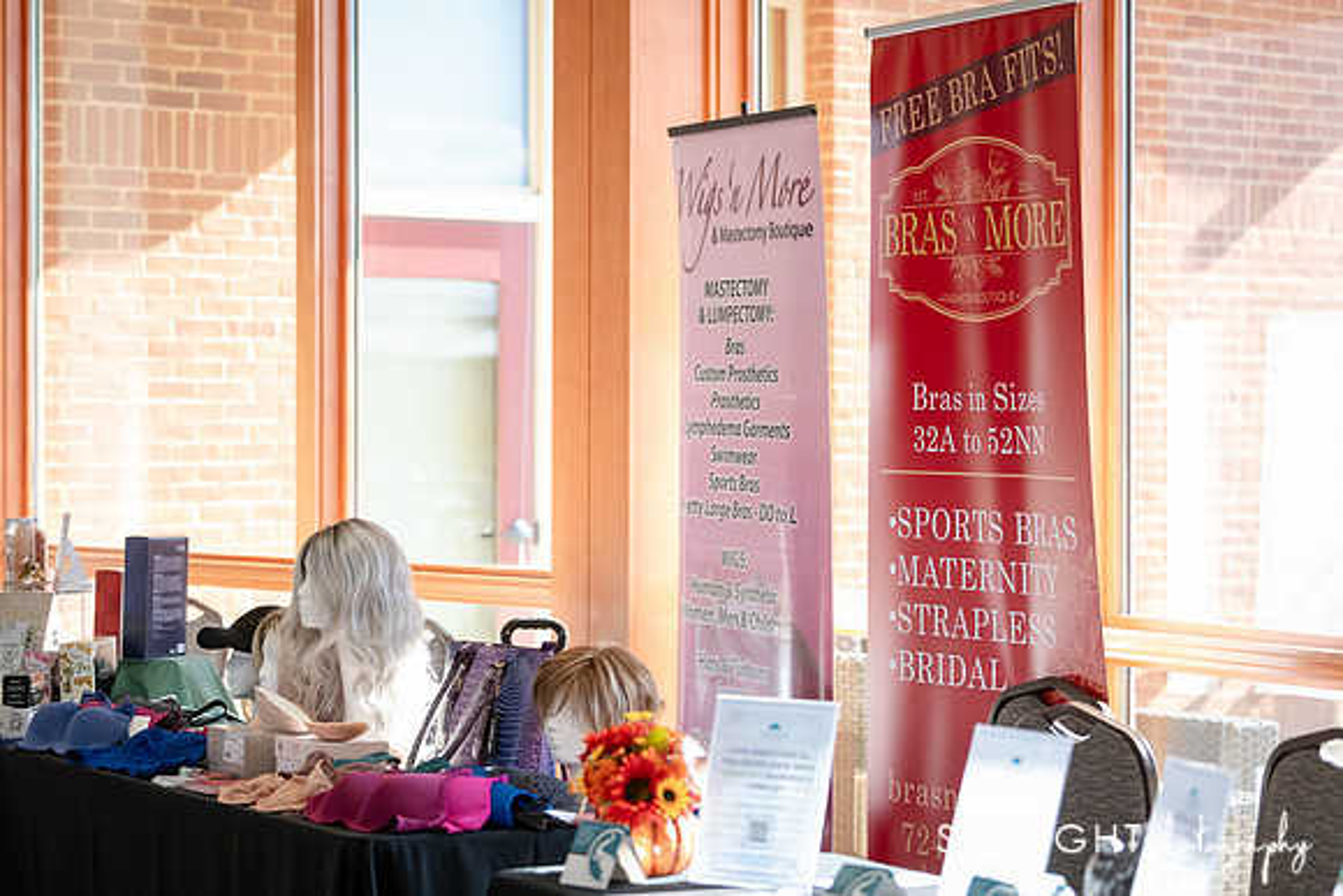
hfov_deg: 21.6
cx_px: 672
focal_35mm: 94
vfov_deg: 14.5
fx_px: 3515
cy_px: 448
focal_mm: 92
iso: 4000
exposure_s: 1/3200
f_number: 2.8
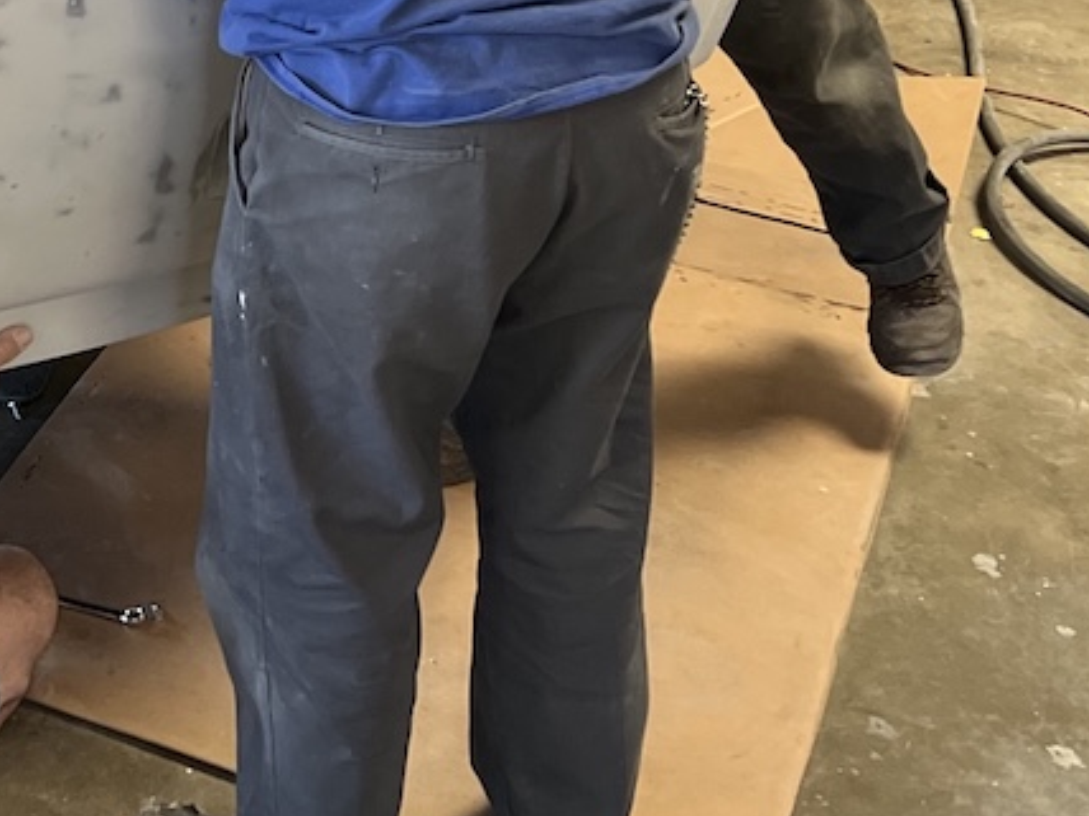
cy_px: -229
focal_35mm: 85
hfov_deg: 21.7
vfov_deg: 16.5
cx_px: -148
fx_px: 2674
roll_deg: -0.8
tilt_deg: -20.5
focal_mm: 5.7
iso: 125
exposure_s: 1/121
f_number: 1.5
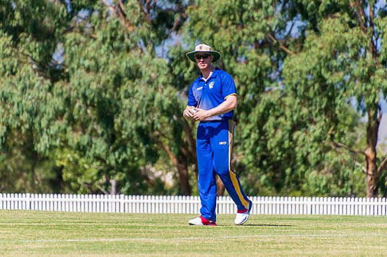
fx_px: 6446
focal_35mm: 600
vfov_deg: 2.3
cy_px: 128
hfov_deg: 3.4
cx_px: 194
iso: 400
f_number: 7.1
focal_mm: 400
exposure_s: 1/2000
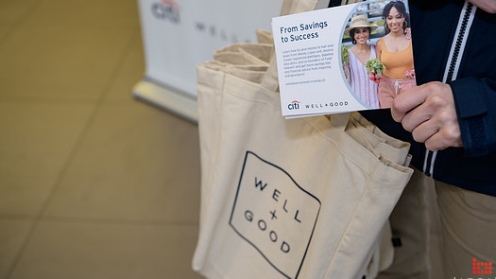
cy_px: 124
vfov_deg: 27.1
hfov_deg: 46.4
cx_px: 265
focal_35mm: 44
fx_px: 579
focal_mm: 38
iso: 400
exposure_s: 1/125
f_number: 3.2
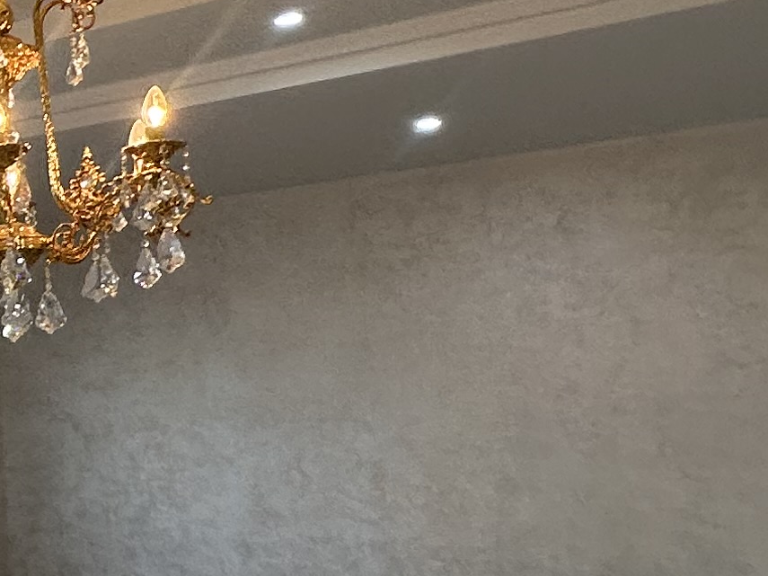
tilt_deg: +5.8
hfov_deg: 20.6
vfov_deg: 22.2
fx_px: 1464
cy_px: 385
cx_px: -611
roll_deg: +0.4
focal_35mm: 66
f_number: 2.2
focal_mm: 2.22
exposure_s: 1/100
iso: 50
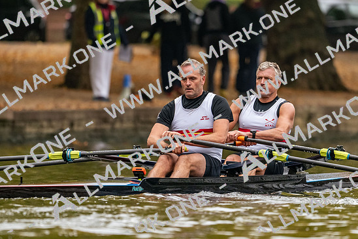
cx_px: 184
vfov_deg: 2.2
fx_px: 6312
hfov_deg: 3.2
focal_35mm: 635
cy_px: 120
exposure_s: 1/2500
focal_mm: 400
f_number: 4.5
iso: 2500
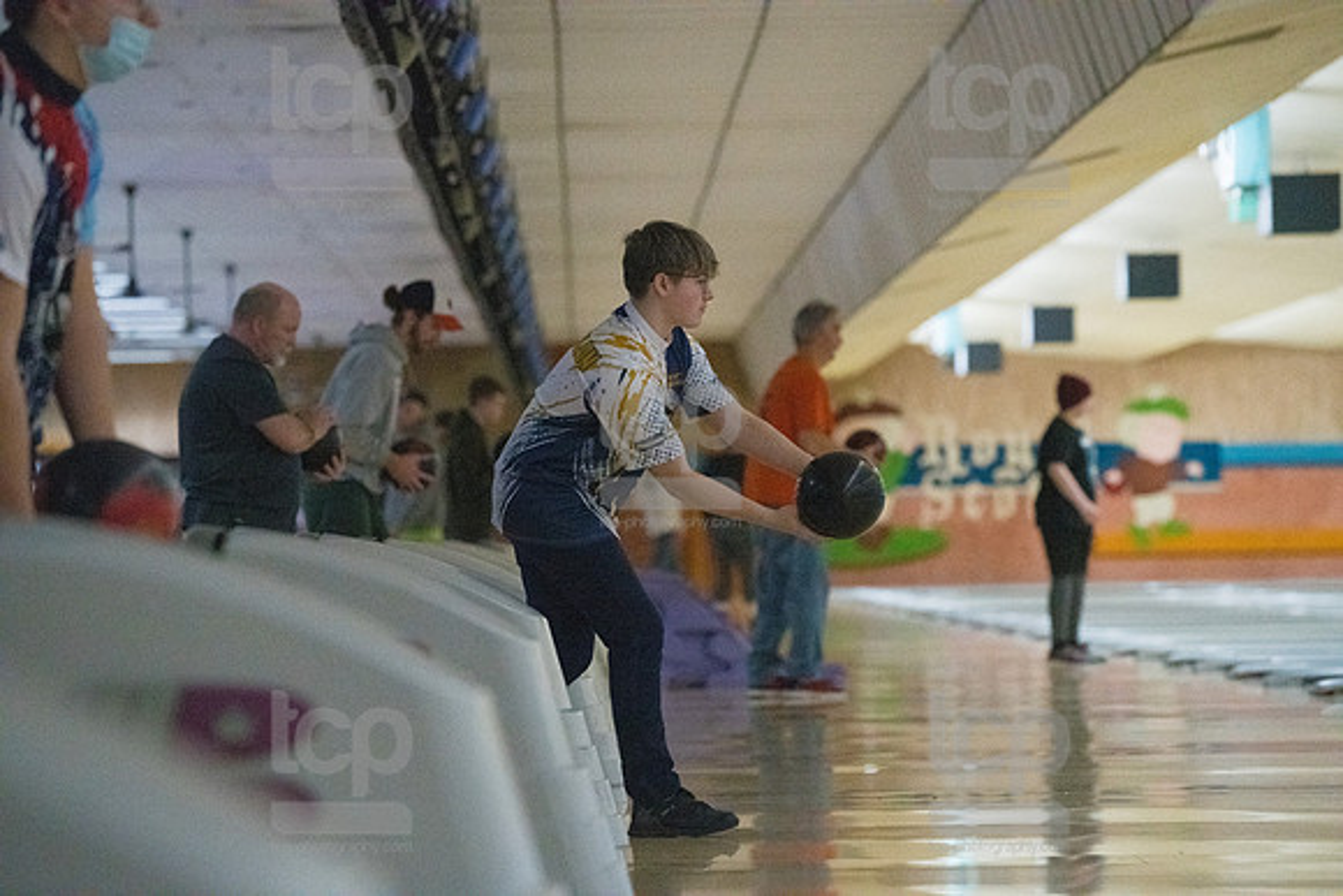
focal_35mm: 160
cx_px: 672
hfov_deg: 12.8
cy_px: 448
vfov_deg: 8.6
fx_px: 5970
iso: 10000
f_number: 4
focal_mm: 160
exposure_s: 1/1000
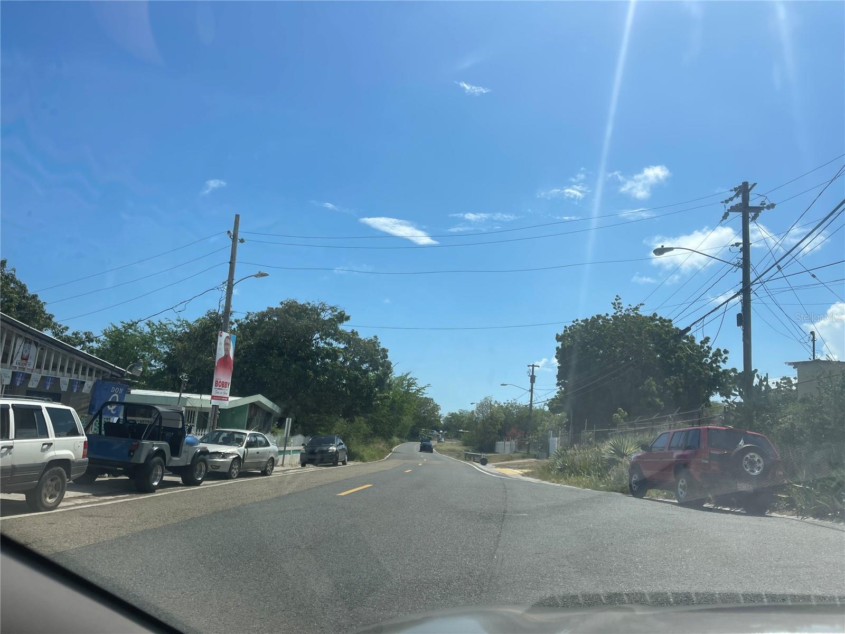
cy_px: 317
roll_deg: -5.4
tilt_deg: +9.5
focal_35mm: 25
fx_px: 610
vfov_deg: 54.9
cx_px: 422
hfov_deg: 69.4
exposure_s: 1/5618
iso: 32
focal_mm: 5.1
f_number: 1.6
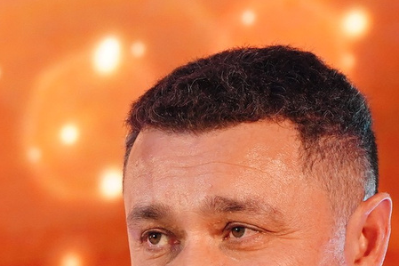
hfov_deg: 5.1
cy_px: 640
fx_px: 4487
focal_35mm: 405
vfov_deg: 3.3
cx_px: 18
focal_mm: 71
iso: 1250
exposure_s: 1/200
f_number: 4
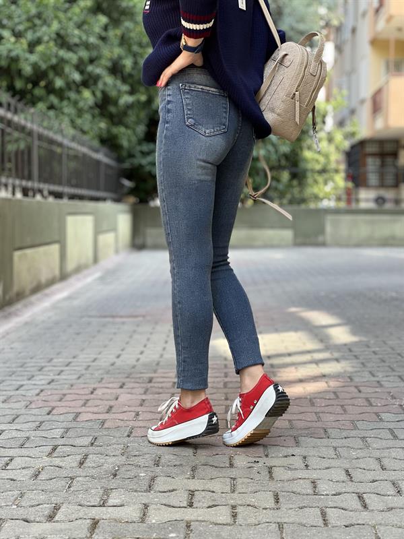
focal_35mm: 77
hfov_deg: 19.1
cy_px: 270
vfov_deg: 25.3
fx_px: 1198
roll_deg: -0.4
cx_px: 202
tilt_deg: -1.6
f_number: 2.8
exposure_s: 1/121
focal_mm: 9
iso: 50
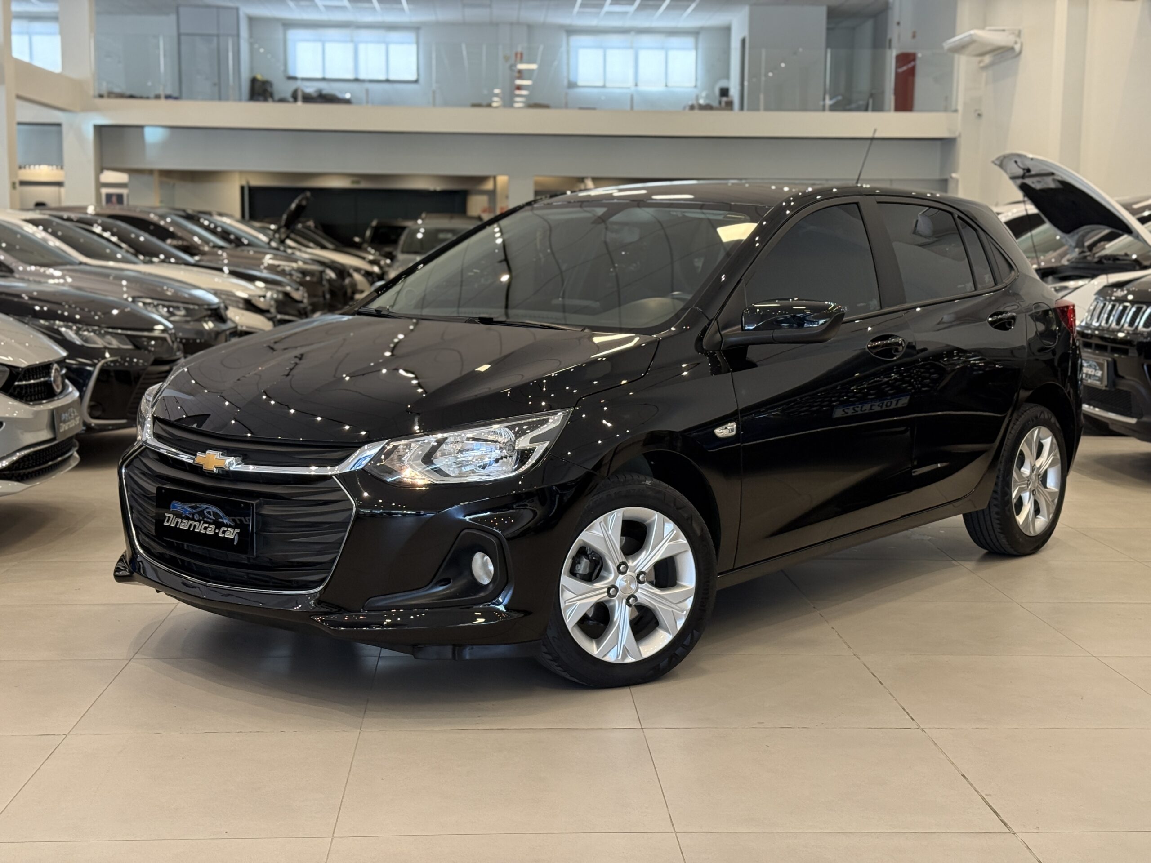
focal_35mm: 48
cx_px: 576
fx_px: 1596
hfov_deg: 39.7
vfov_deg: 30.3
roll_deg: -0.8
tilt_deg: -6.3
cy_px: 432
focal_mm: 6.76
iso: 200
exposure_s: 1/60
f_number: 1.78
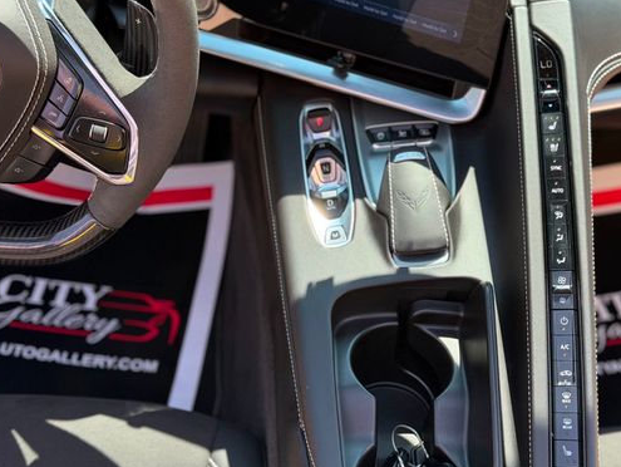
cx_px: 386
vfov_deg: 23.7
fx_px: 1113
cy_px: 230
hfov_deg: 31.0
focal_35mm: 62
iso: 64
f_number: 1.78
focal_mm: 6.76
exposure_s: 1/566
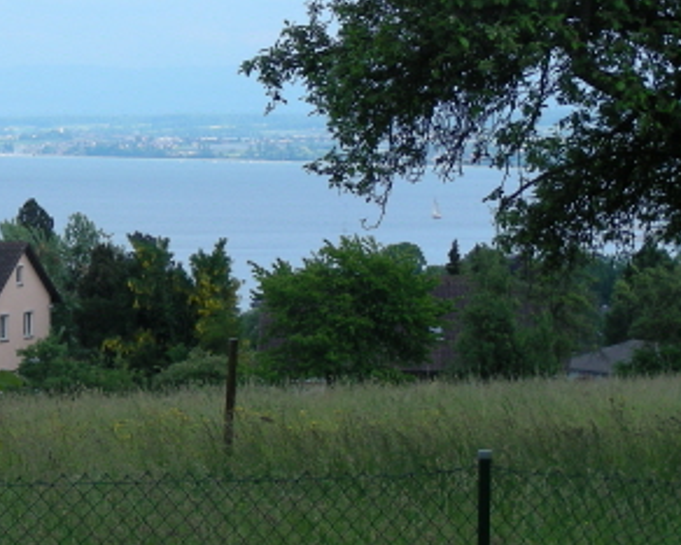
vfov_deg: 8.3
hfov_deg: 10.3
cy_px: 165
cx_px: 63
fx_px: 3751
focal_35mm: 186
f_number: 4
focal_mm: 14.6
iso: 50
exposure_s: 1/271
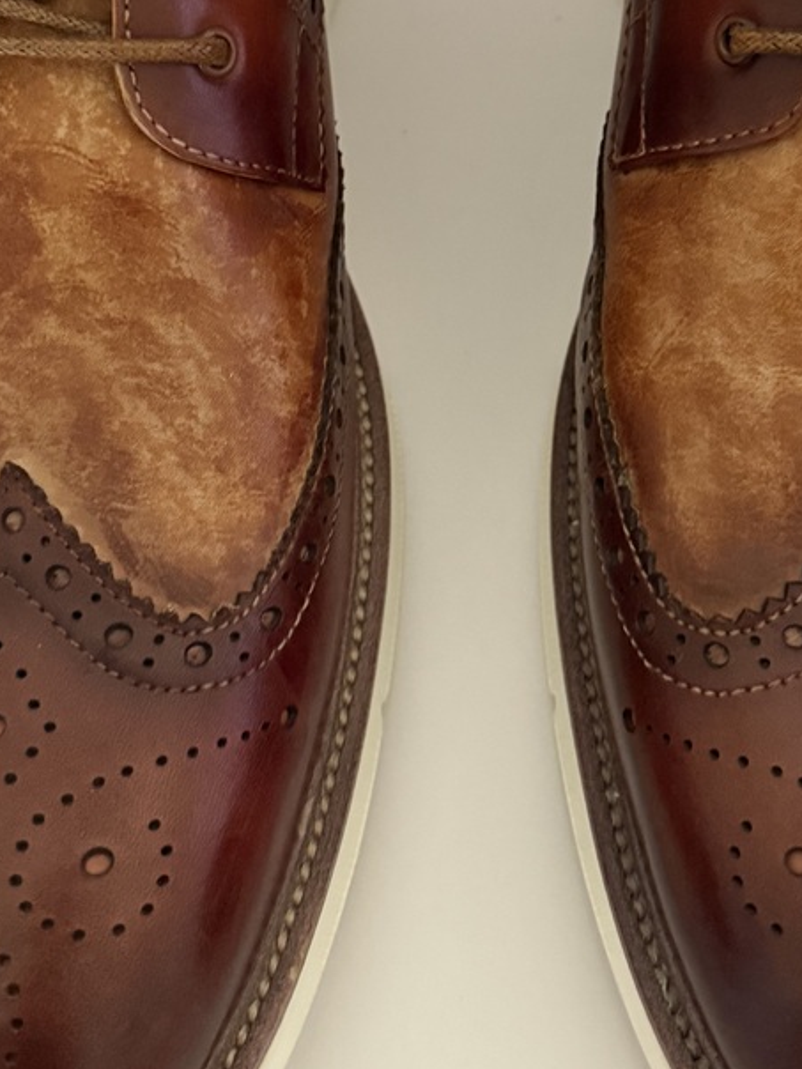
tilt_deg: -60.2
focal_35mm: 53
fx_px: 1637
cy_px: 157
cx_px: 476
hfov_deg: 27.5
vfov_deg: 34.6
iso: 800
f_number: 1.78
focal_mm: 6.76
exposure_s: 1/41
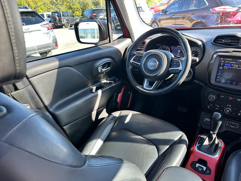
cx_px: 120
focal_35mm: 24
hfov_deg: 71.6
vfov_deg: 56.8
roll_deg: +4.9
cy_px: 90
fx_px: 167
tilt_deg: -25.6
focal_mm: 6.86
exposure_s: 1/121
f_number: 1.78
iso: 125
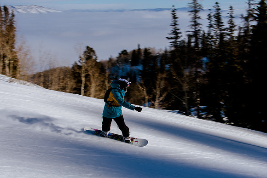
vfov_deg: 18.7
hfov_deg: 27.7
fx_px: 540
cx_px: 155
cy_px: 93
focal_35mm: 73
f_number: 18
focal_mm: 38
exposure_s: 1/200
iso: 160
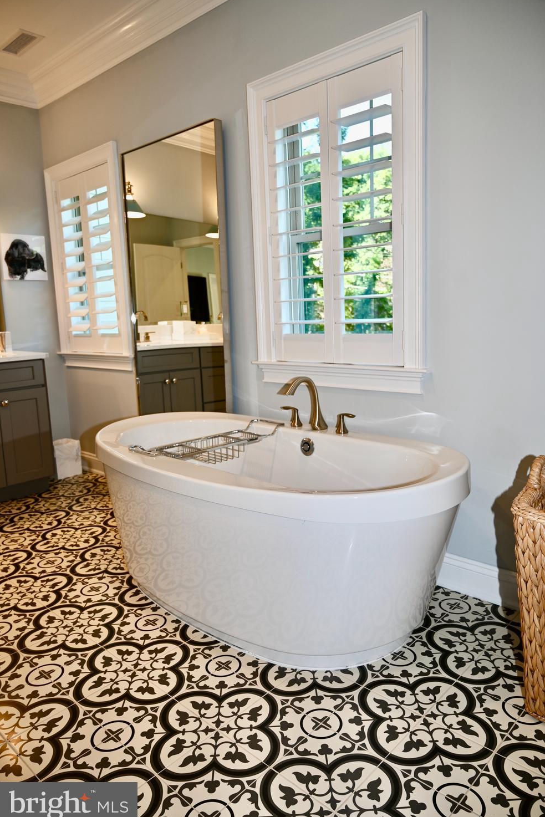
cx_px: 282
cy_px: 402
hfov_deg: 51.3
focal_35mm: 25
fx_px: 568
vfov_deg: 71.5
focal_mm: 24
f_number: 4
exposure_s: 1/60
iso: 125
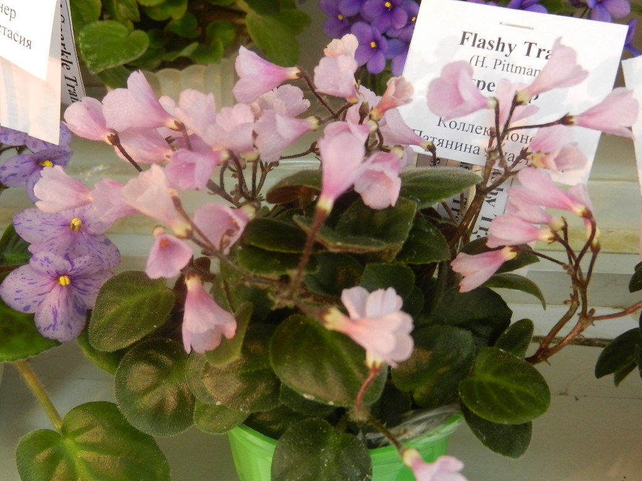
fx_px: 612
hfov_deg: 55.4
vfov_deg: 42.9
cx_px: 321
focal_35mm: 33
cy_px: 240
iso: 400
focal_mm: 5.9
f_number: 3.8
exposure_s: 1/6
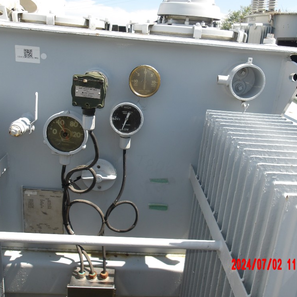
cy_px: 148
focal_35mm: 32
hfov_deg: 51.1
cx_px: 152
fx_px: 311
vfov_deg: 51.1
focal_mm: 4.9
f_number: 3
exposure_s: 1/766
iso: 100
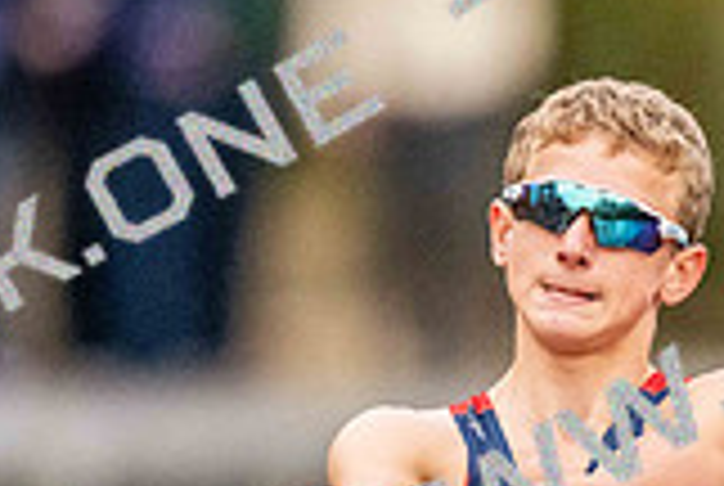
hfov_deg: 1.0
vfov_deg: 0.6
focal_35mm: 2155
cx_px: 854
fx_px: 43419
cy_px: 632
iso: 8000
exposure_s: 1/2500
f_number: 4
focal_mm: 600
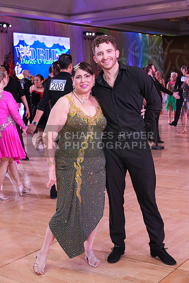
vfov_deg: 36.9
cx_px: 94
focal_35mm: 54
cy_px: 142
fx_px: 425
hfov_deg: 25.1
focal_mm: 54
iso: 2500
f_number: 7.1
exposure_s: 1/250
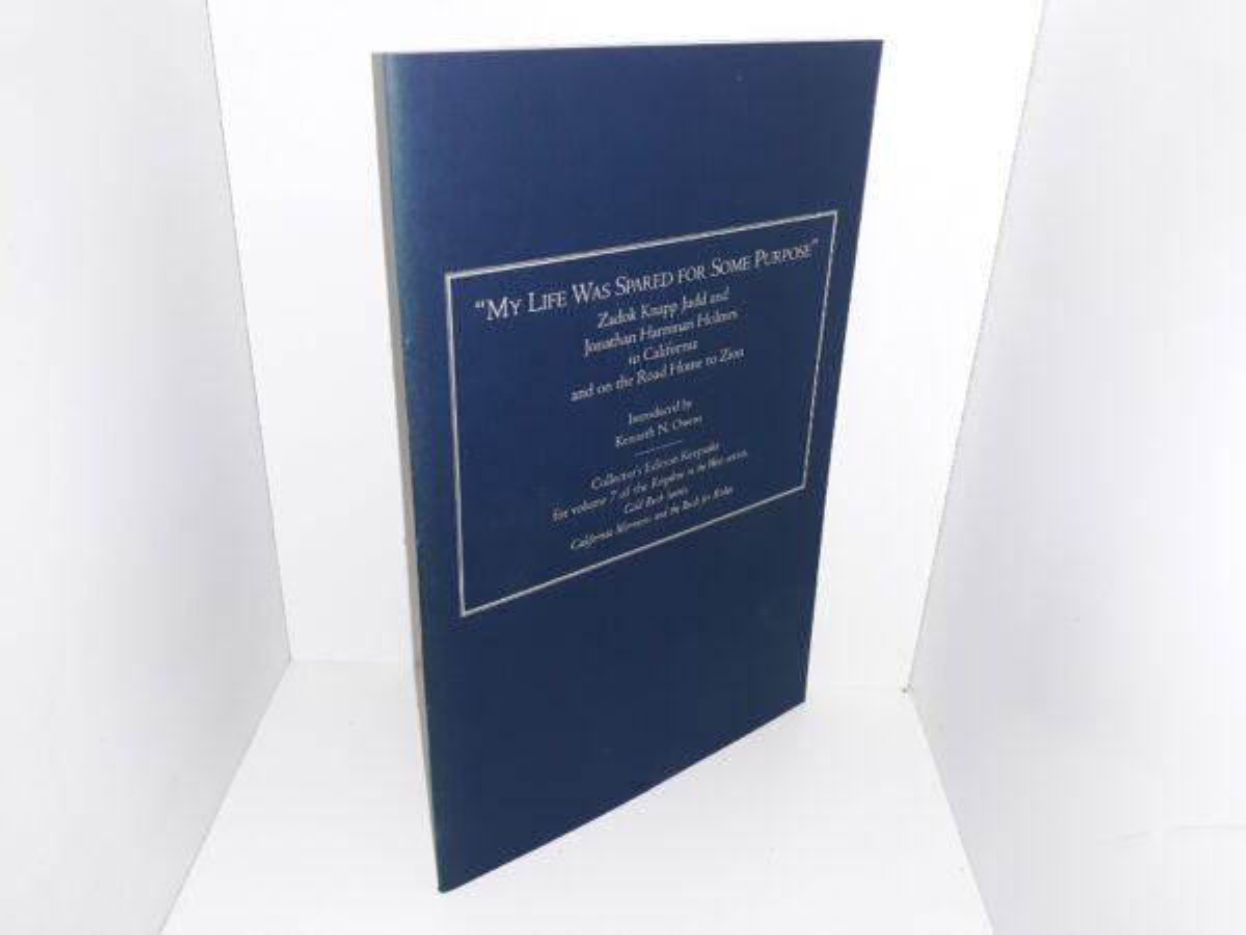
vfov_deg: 49.7
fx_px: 1008
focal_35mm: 28
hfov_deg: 63.4
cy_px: 468
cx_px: 623
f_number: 1.7
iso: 64
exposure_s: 1/120
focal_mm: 3.7
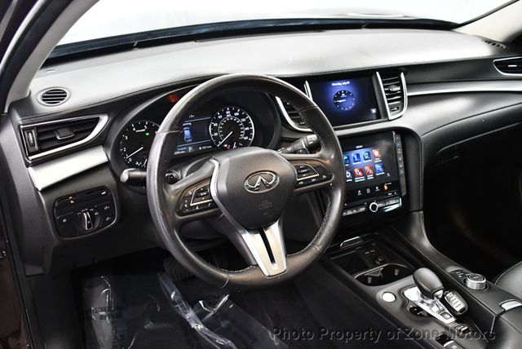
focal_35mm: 36
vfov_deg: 36.9
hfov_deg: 53.1
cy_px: 174
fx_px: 522
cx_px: 261
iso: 3200
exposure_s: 1/80
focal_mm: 18
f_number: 3.5
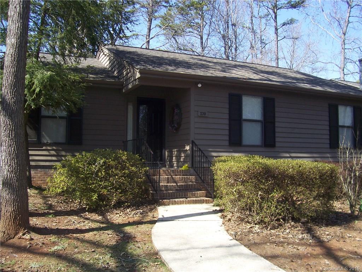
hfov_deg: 54.0
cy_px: 136
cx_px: 181
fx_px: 356
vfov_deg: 41.8
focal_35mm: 34
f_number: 2.7
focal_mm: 5.6
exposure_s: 1/500
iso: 80
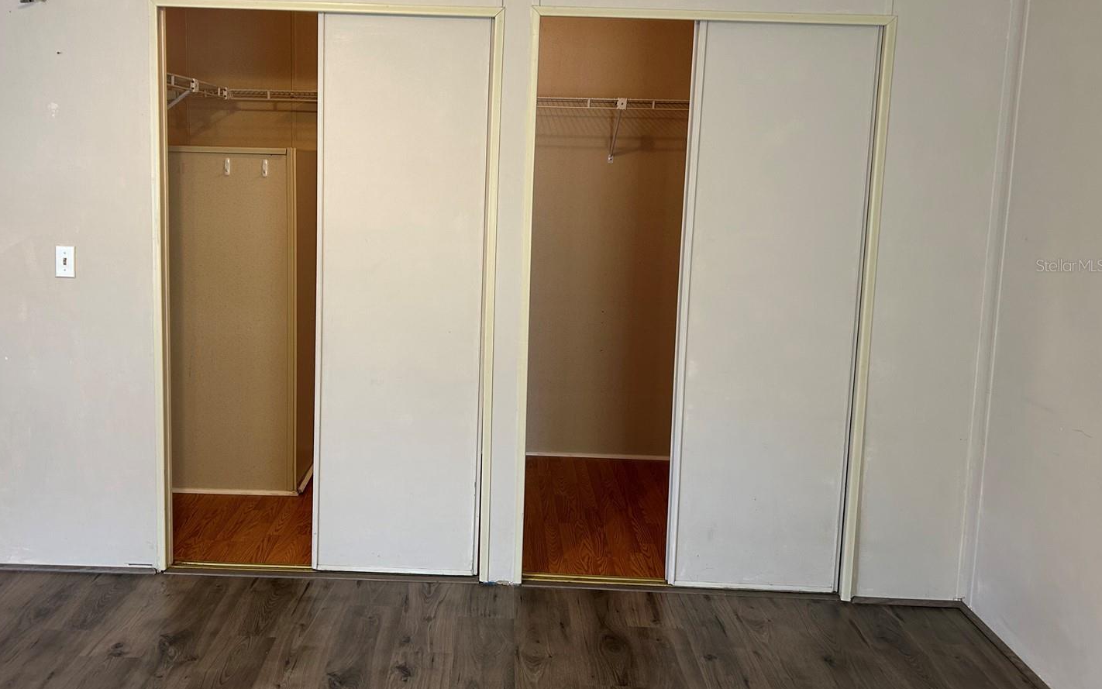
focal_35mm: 31
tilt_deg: -6.9
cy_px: 265
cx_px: 489
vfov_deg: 40.4
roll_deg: -1.4
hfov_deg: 61.1
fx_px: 931
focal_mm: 5.7
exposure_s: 1/60
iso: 100
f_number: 1.5
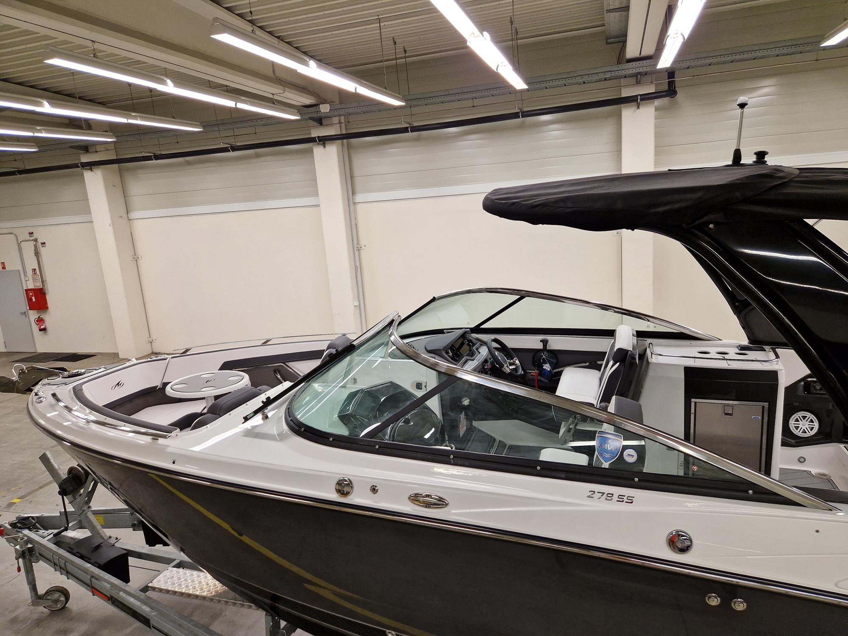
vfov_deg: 58.9
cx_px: 424
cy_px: 318
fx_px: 563
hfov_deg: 73.9
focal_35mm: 23
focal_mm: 5.4
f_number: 1.8
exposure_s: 1/180
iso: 200
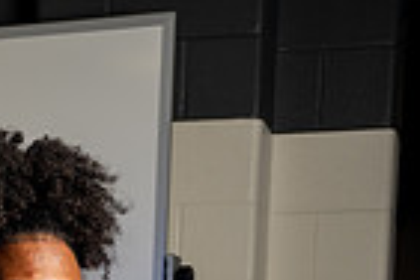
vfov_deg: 8.1
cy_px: 664
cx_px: 3
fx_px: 1820
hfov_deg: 13.0
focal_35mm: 156
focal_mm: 49
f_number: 8
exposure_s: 1/250
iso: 64
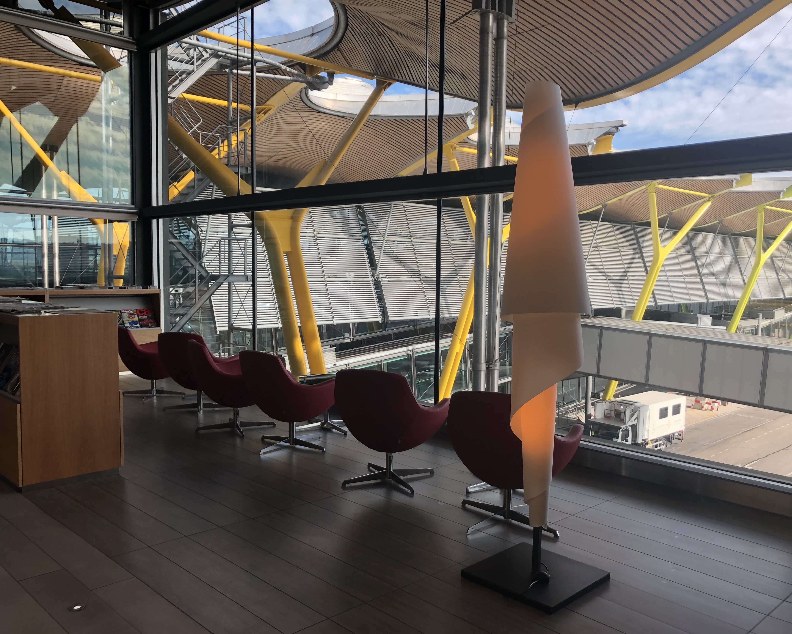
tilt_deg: -3.1
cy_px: 322
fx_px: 703
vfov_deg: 48.5
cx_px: 407
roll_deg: +0.1
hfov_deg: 58.8
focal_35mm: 30
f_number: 1.8
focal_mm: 3.99
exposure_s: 1/302
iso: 20
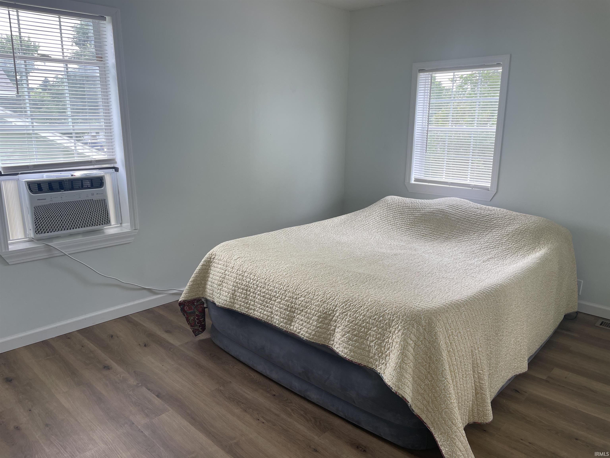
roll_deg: -0.1
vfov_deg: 53.1
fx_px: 458
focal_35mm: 26
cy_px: 229
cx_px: 305
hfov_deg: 67.3
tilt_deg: -13.1
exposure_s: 1/121
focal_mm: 4.2
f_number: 1.6
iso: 32
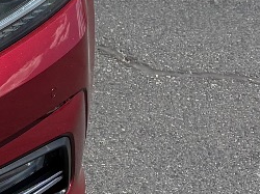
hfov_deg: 8.7
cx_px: -433
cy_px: -231
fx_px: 1501
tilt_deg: -15.3
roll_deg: +0.0
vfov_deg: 7.1
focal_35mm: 200
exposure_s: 1/2639
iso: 50
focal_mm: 5.96
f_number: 1.6
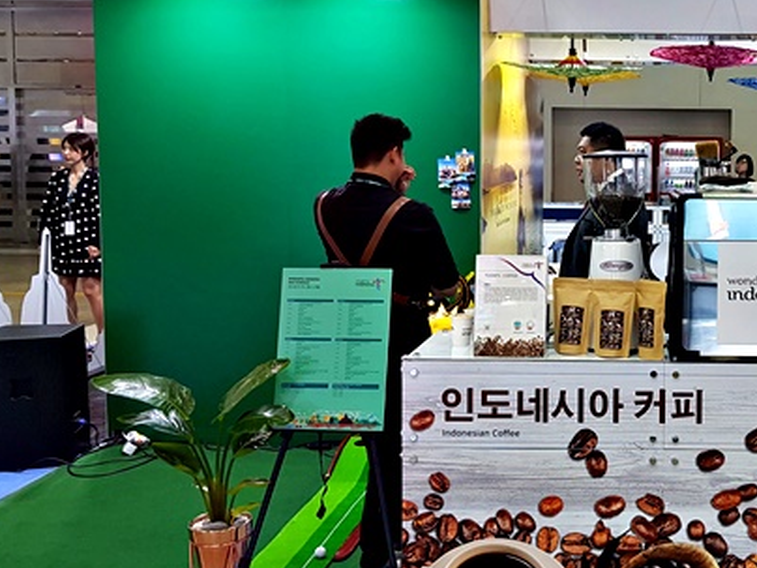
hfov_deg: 39.8
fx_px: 984
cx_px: 643
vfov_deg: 32.1
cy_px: 245
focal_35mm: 45
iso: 100
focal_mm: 4.3
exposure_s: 1/60
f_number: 1.7
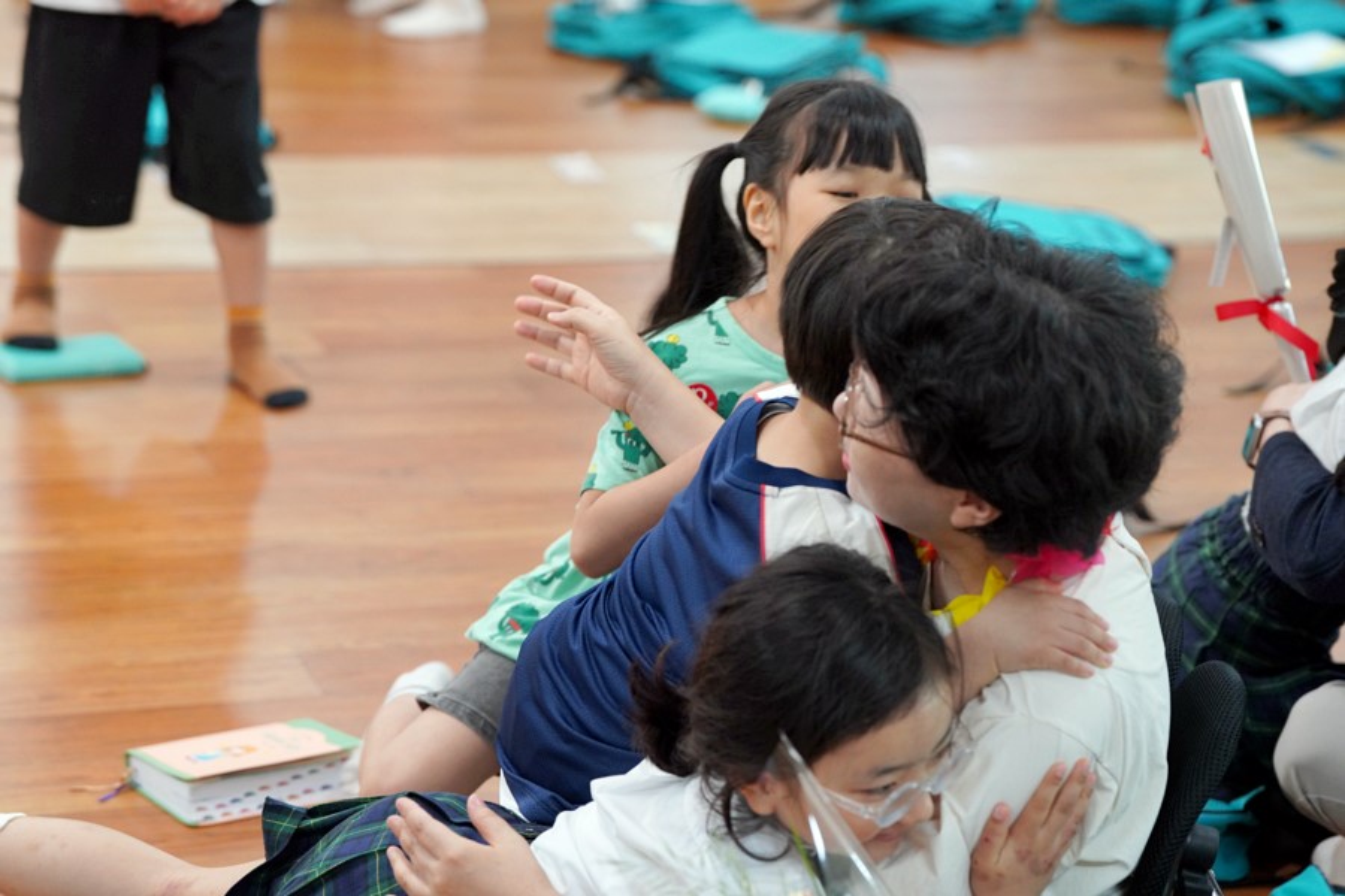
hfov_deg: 19.5
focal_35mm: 105
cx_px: 672
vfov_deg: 13.0
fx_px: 3923
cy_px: 448
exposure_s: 1/160
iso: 2000
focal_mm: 105
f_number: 4
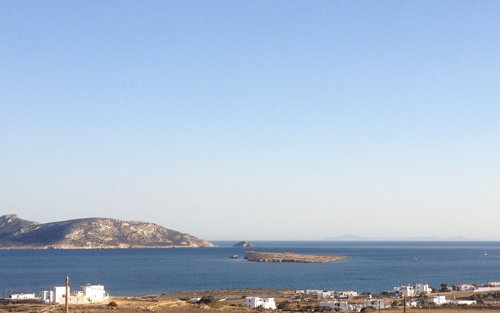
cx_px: 338
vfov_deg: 19.4
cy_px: 211
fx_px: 913
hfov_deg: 30.4
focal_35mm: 67
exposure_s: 1/1082
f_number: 2.4
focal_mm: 4.28
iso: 50
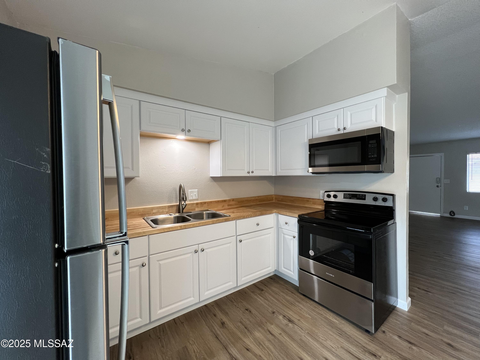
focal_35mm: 13
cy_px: 180
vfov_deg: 89.9
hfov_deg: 106.2
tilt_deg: -1.2
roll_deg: +0.9
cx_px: 240
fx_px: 180
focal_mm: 1.57
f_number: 1.8
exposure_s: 1/120
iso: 160
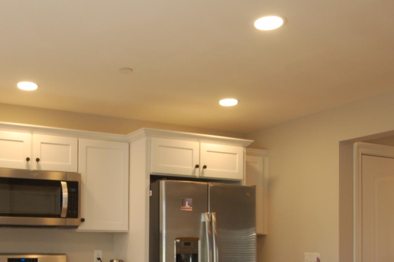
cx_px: 115
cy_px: 227
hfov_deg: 44.4
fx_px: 470
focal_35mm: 43
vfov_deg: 30.0
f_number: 4.5
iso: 400
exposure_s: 1/80
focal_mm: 12
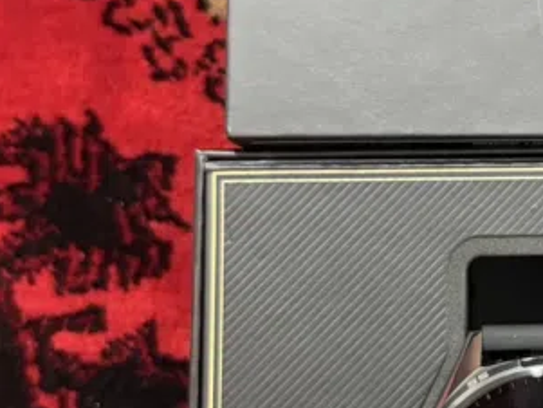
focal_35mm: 51
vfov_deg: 28.5
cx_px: 574
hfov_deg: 33.4
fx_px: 800
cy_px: 161
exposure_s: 1/33
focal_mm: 6.76
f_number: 1.78
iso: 800
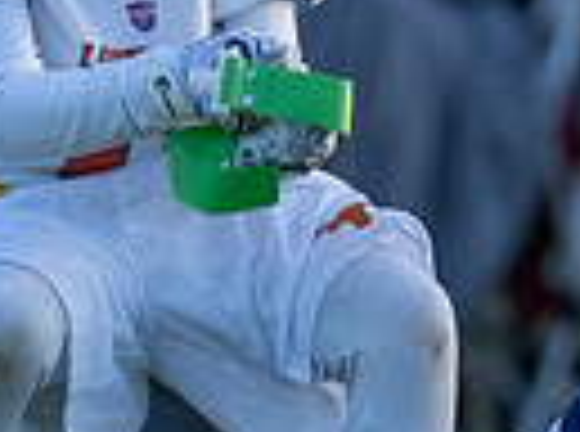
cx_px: 1425
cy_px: 262
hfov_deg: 1.1
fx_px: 30677
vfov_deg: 0.8
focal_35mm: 1836
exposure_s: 1/1000
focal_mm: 200
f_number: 2.8
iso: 400
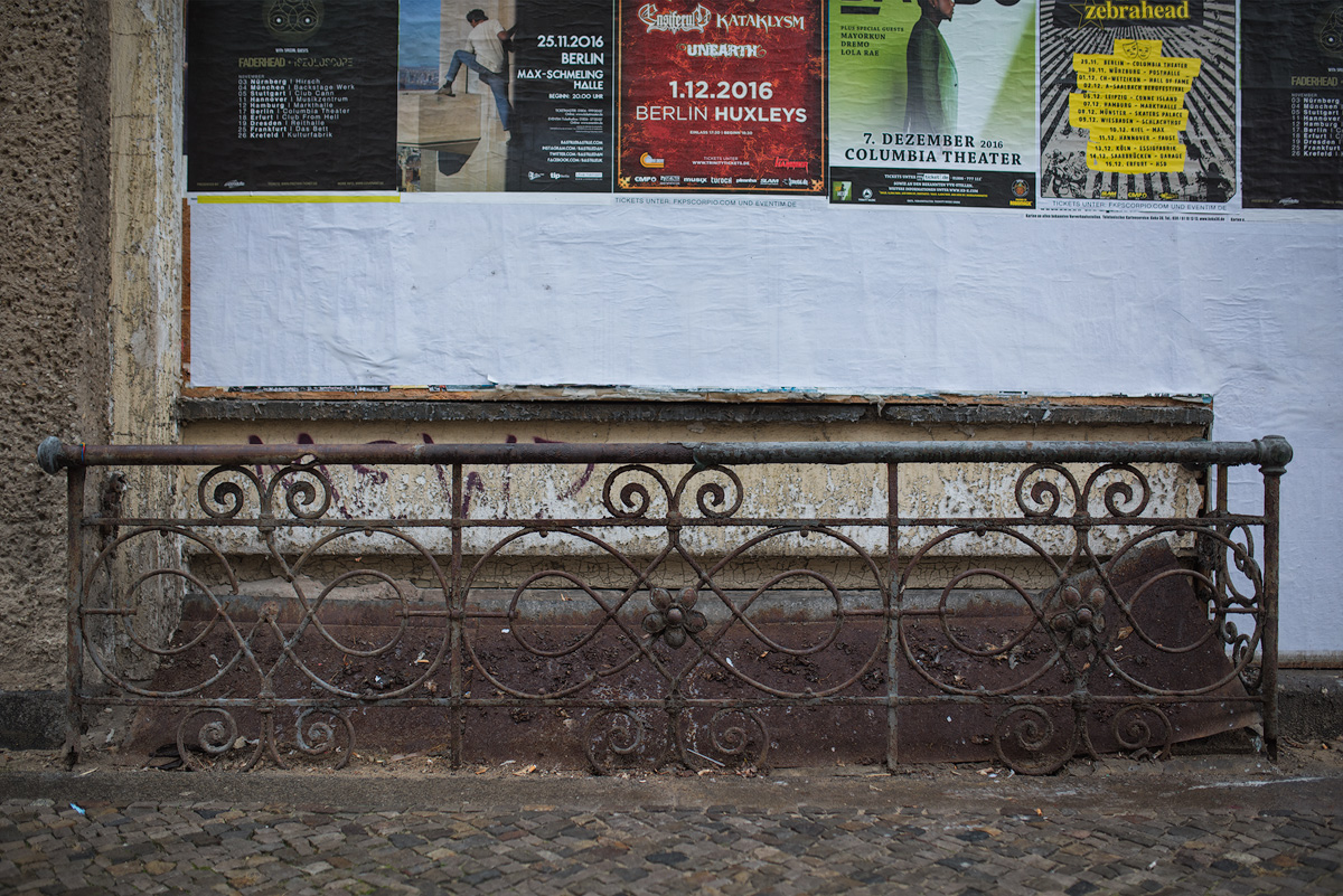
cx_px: 672
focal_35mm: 35
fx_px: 1306
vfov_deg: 37.9
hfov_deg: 54.4
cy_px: 448
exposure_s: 1/500
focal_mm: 35
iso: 100
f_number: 2
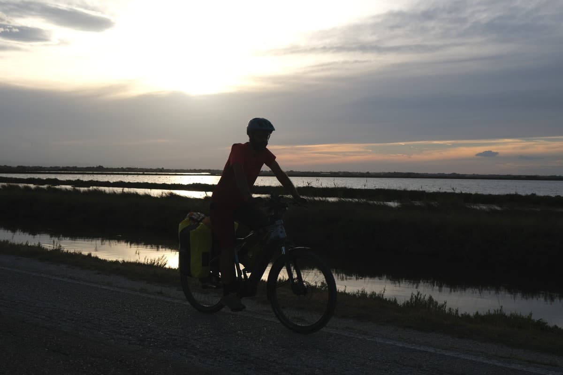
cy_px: 188
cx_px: 282
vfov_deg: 31.9
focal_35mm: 42
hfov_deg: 46.4
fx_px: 657
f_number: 7.1
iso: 200
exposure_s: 1/400
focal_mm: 27.7
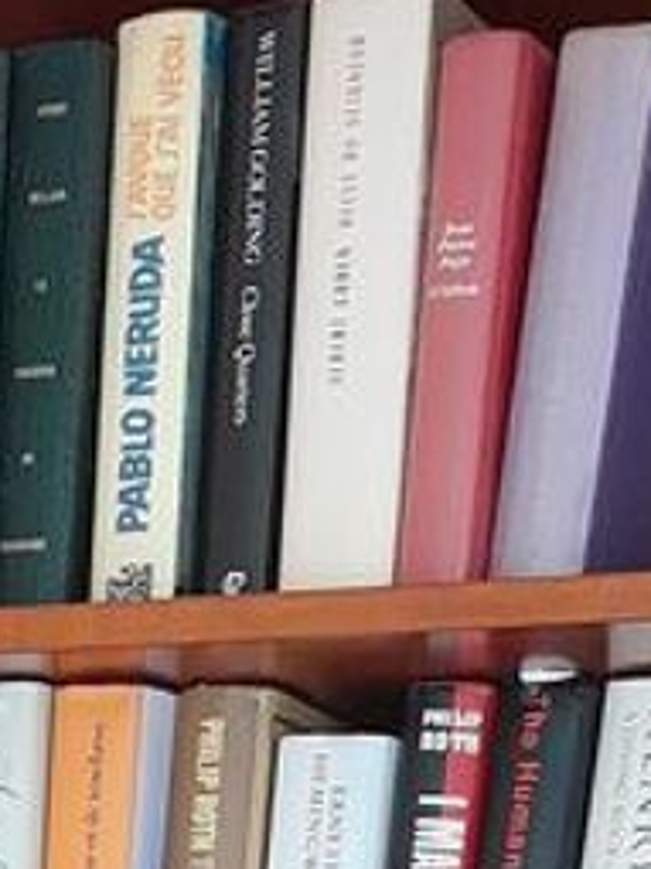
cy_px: 1740
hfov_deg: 10.3
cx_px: -222
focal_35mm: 141
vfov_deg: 12.4
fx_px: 3539
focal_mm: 4
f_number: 1.8
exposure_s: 1/50
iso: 400
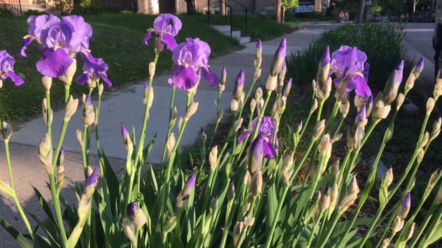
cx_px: 219
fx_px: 375
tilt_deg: -14.9
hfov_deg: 61.0
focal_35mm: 32
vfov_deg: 36.6
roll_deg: -0.5
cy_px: 114
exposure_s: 1/450
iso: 25
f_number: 2.2
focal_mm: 4.15
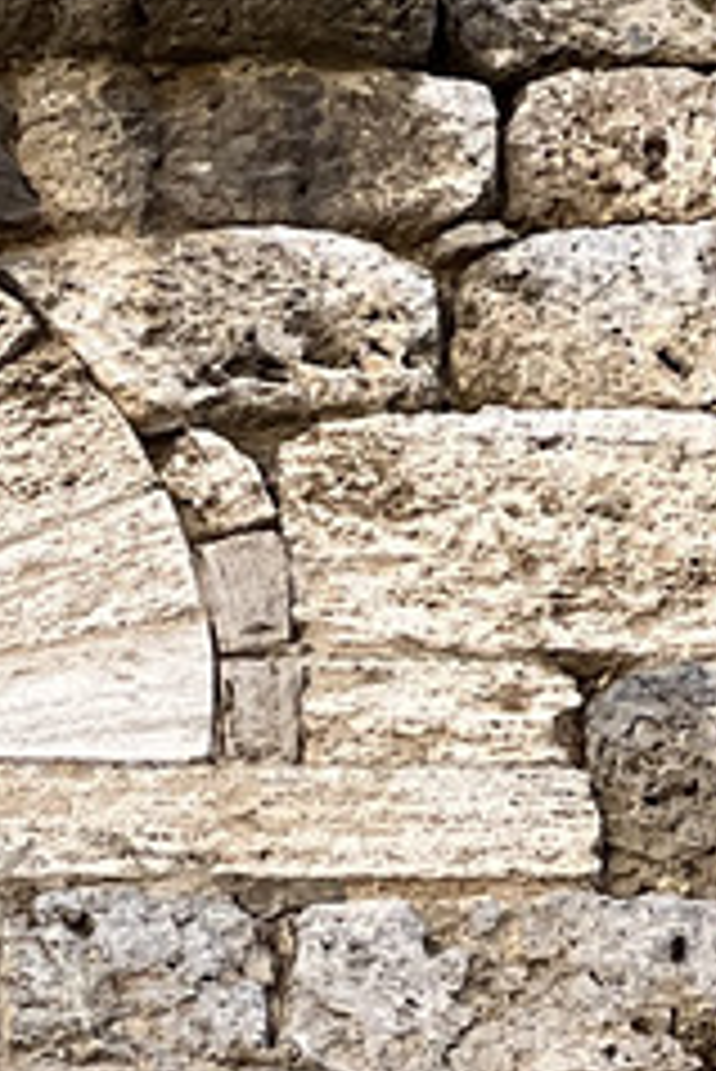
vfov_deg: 5.0
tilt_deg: +33.1
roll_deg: +1.3
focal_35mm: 404
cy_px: 2052
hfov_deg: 3.4
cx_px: -576
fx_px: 12034
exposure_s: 1/183
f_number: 2.8
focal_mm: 9
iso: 32
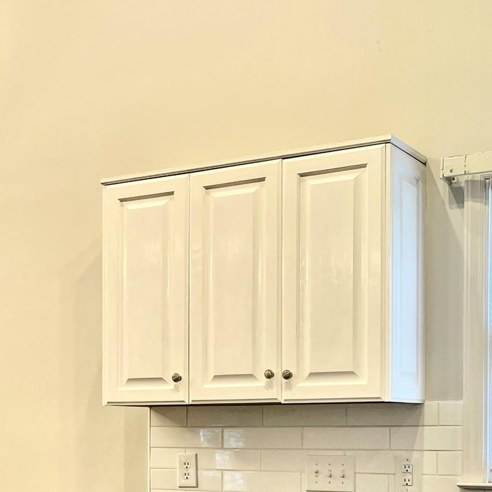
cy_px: 425
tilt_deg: +0.4
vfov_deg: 24.7
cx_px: 105
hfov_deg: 25.0
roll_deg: +0.0
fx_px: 1093
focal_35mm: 68
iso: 100
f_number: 1.5
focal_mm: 5.7
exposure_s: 1/120
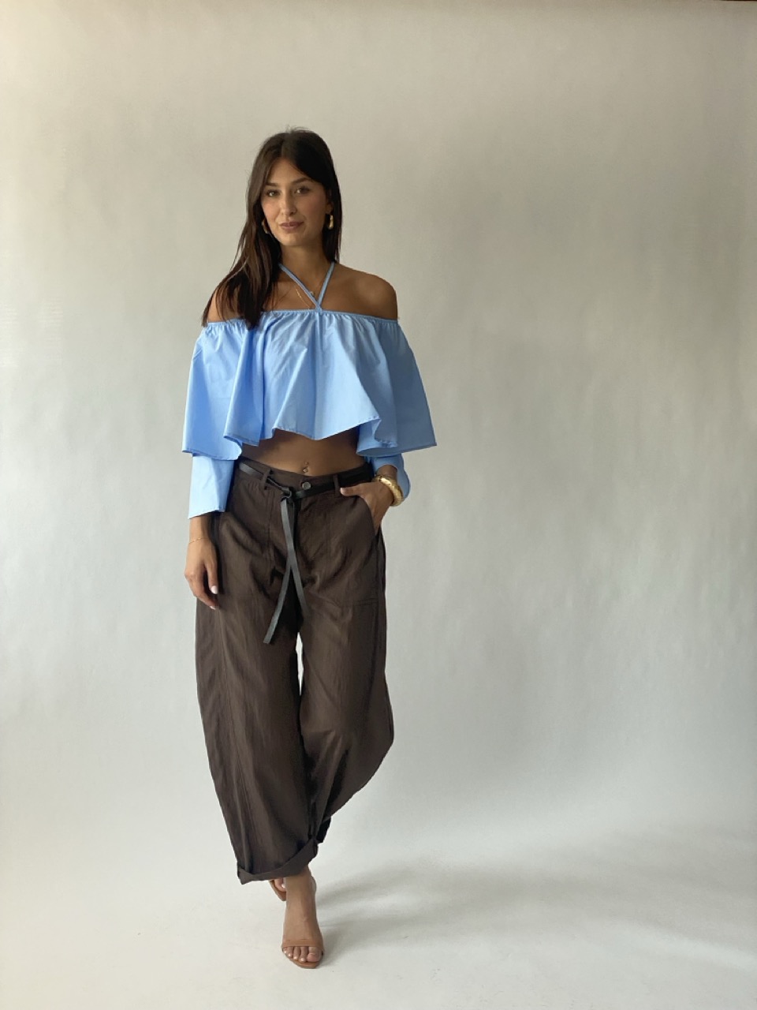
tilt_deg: -5.6
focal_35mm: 52
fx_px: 1516
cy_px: 505
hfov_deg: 28.0
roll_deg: -0.8
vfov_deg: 36.8
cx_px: 378
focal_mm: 6
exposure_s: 1/122
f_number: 2
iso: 80
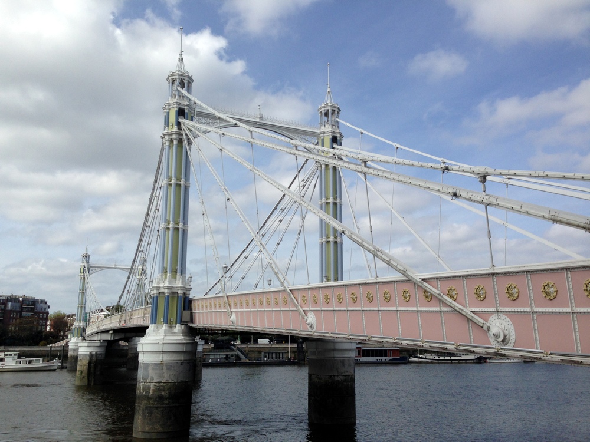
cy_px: 221
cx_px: 295
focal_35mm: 33
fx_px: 562
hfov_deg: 55.4
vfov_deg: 42.9
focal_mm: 4.12
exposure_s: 1/2358
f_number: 2.4
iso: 50
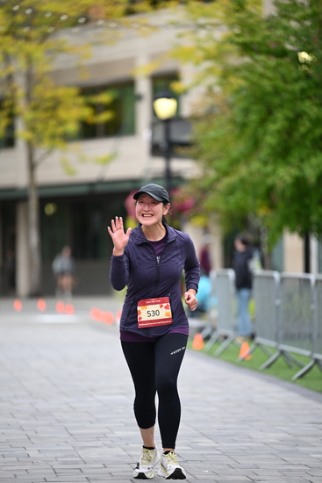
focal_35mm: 195
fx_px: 2614
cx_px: 161
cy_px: 242
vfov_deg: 10.5
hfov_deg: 7.0
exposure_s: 1/1600
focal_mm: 195
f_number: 2.8
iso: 640
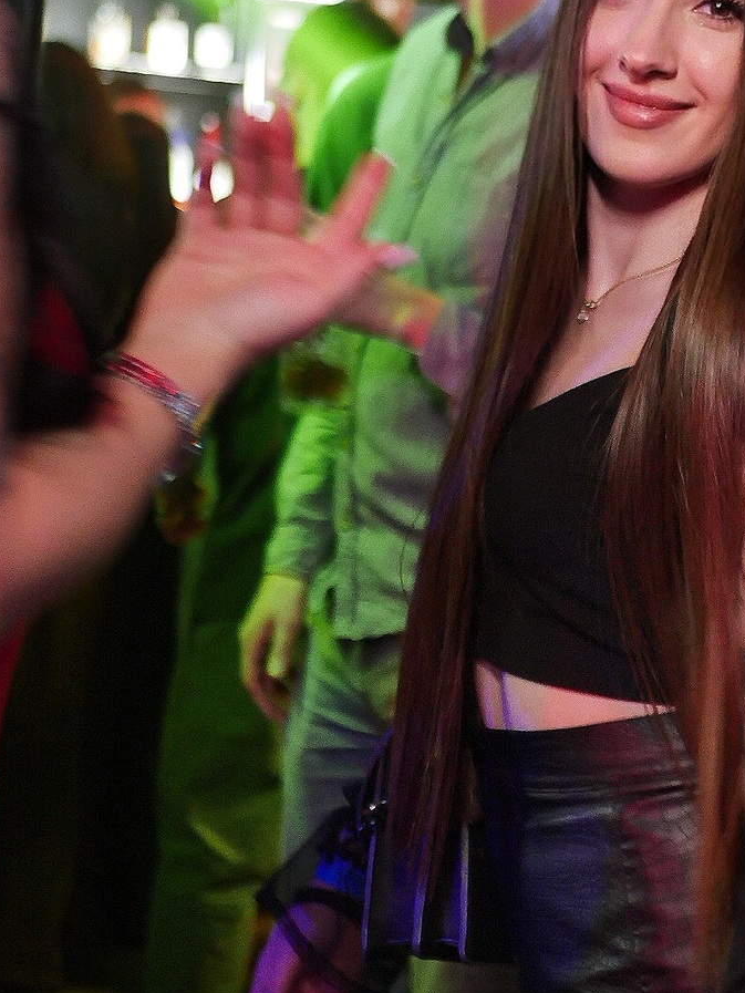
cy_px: 584
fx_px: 2639
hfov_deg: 16.0
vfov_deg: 21.3
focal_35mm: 92
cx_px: 590
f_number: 1.7
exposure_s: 1/50
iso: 1600
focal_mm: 25
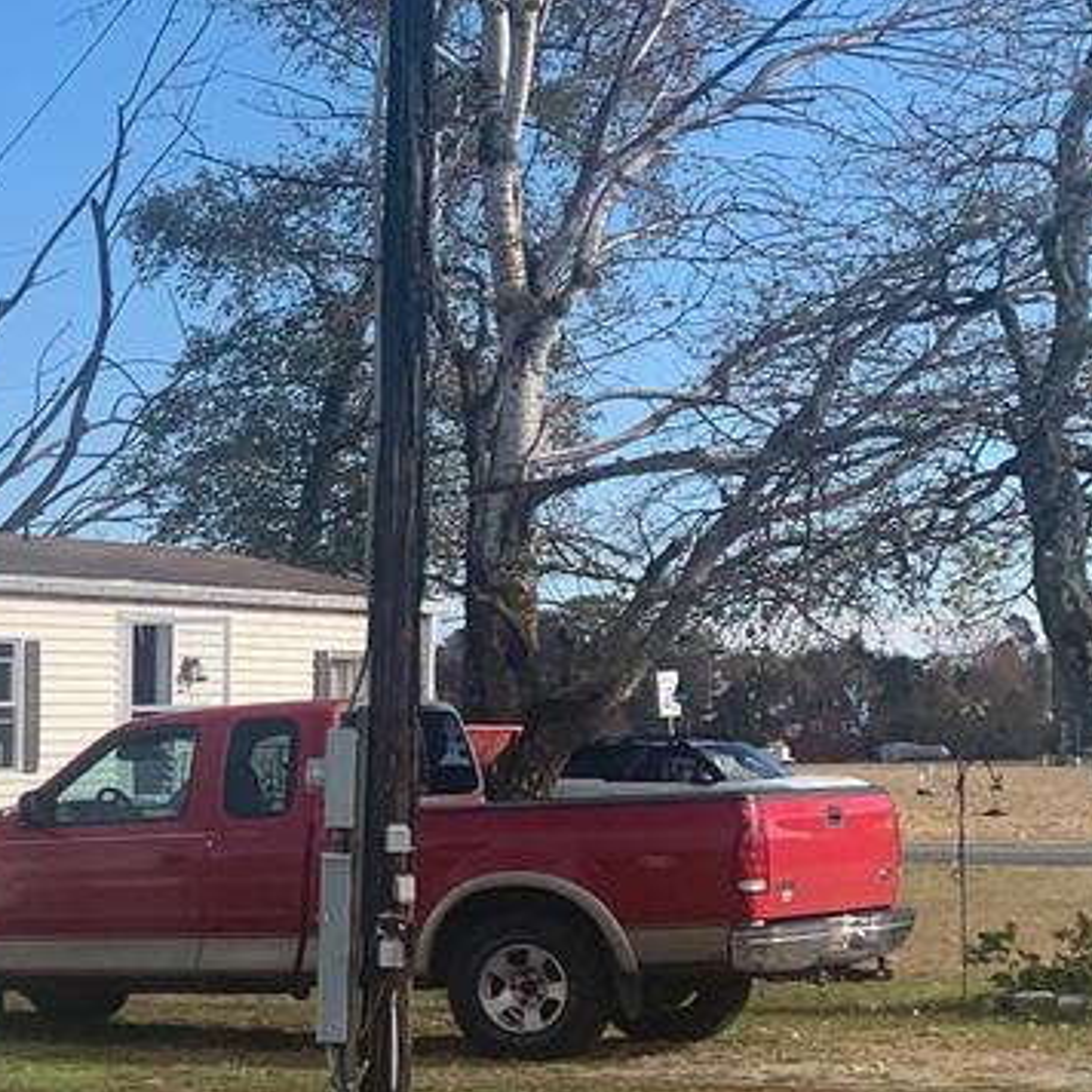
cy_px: 1061
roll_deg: -0.4
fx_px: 3319
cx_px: -779
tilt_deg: -2.6
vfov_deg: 18.3
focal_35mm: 93
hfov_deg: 16.2
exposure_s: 1/1560
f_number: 1.8
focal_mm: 4.25
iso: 25
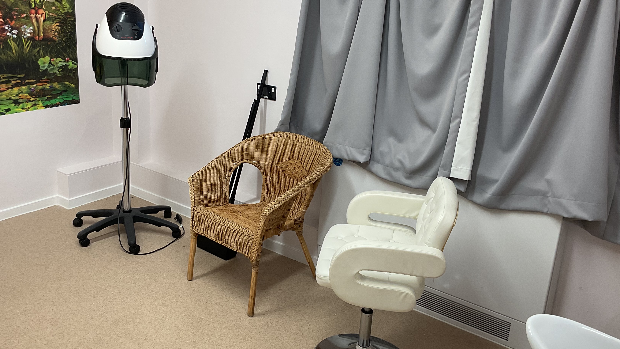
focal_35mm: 39
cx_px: 281
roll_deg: -3.4
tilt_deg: -18.8
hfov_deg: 51.5
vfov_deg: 30.4
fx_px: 641
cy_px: 171
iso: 40
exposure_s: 1/50
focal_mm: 3
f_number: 1.8
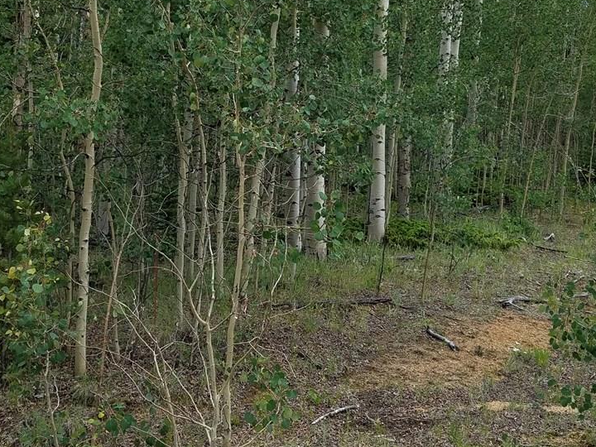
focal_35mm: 37
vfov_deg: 38.3
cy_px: 160
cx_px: 296
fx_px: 637
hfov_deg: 50.1
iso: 50
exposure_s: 1/1156
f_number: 1.7
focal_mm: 4.2
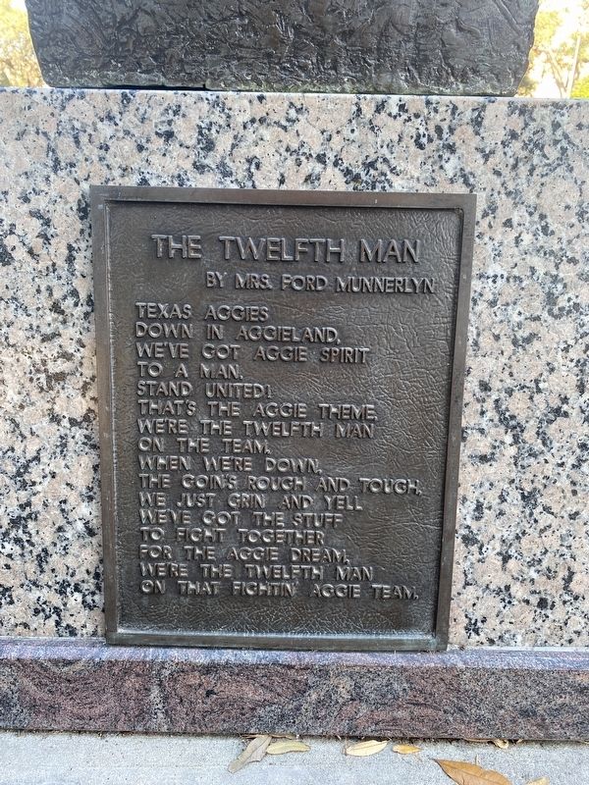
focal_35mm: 26
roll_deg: +0.2
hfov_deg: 53.1
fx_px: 590
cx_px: 294
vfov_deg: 67.3
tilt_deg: -23.8
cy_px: 392
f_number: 1.8
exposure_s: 1/122
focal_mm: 4.25
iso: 80
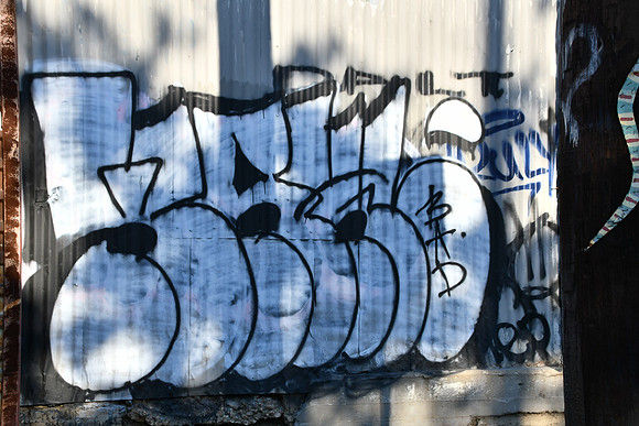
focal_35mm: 57
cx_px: 320
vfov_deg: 23.8
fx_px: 1012
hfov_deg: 35.0
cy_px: 213
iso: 110
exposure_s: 1/250
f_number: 8
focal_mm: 38
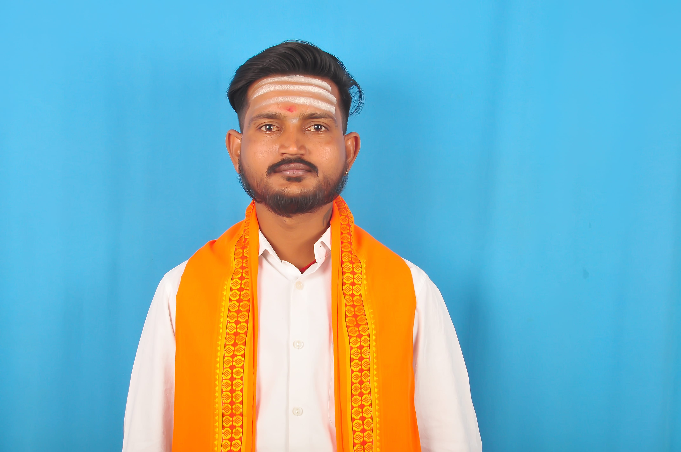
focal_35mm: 57
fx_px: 1077
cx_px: 340
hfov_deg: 35.1
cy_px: 226
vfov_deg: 23.7
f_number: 13
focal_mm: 38
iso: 400
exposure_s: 1/160
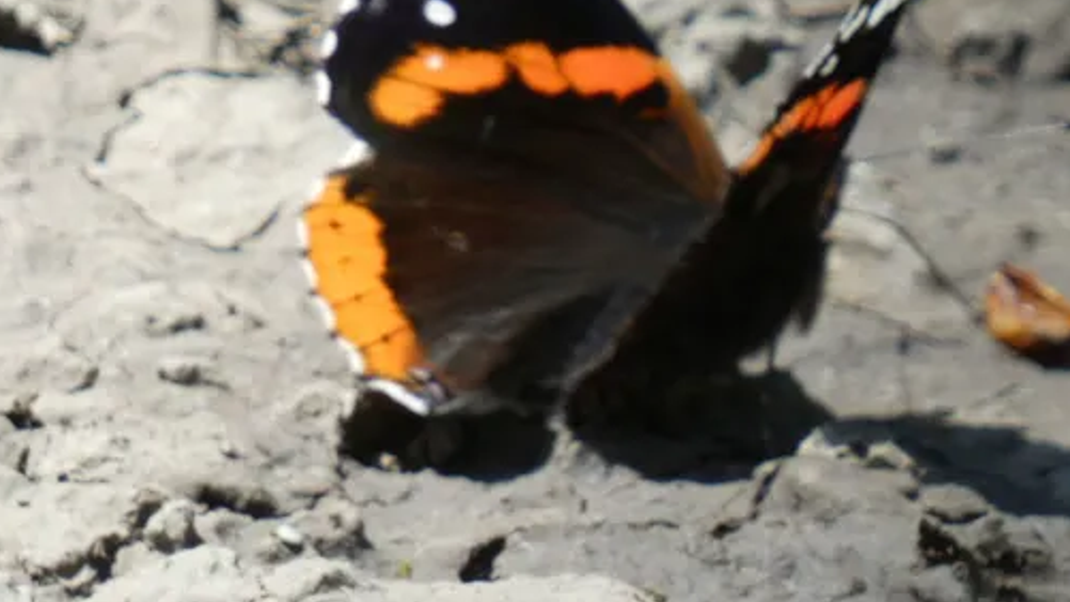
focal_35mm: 1275
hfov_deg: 1.7
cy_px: 124
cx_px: 636
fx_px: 36180
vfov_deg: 1.0
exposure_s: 1/125
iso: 100
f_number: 5.6
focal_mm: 164.2
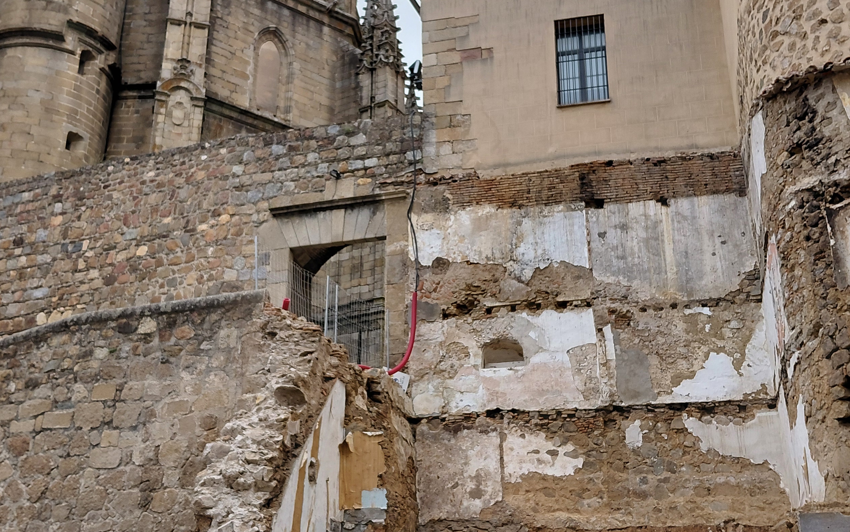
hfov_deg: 46.2
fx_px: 996
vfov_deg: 29.9
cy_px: 249
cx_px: 407
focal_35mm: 43
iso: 50
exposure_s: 1/437
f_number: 1.8
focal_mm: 4.69
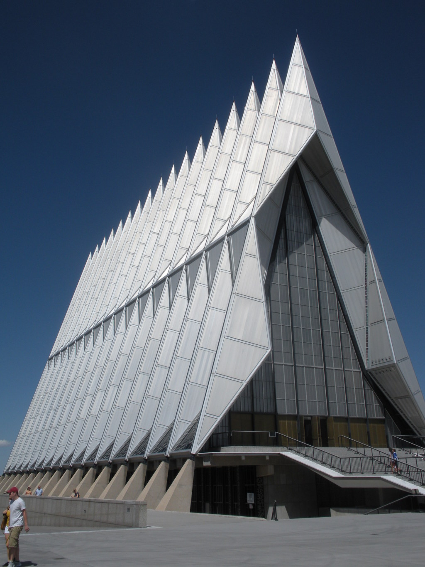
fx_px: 589
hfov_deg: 39.7
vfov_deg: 51.4
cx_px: 212
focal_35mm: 36
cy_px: 284
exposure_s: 1/790
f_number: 5.6
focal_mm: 6.3
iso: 64
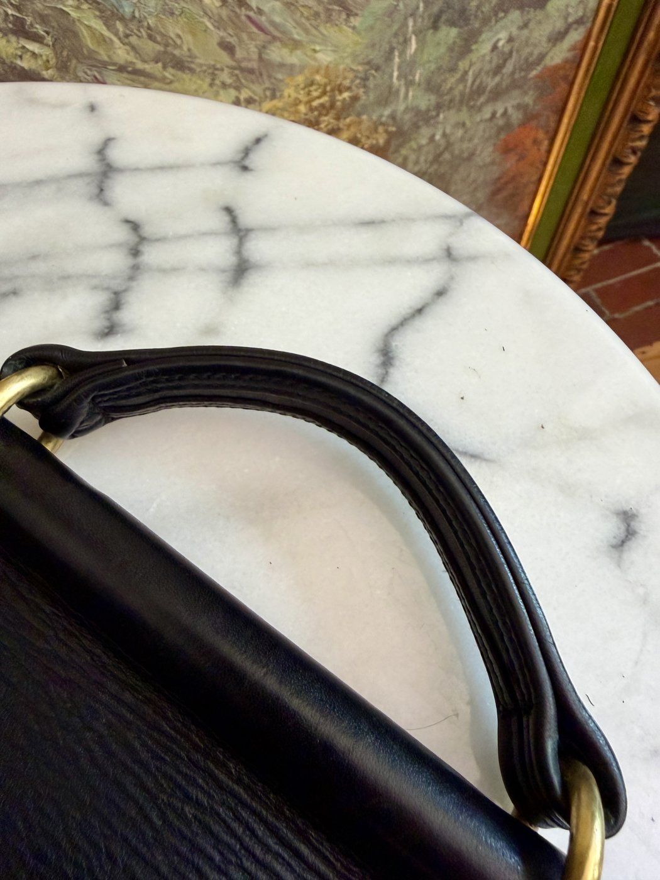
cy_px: 440
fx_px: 610
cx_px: 330
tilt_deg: -63.2
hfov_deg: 56.8
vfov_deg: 71.6
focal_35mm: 24
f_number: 2.2
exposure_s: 1/121
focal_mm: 2.22
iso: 320
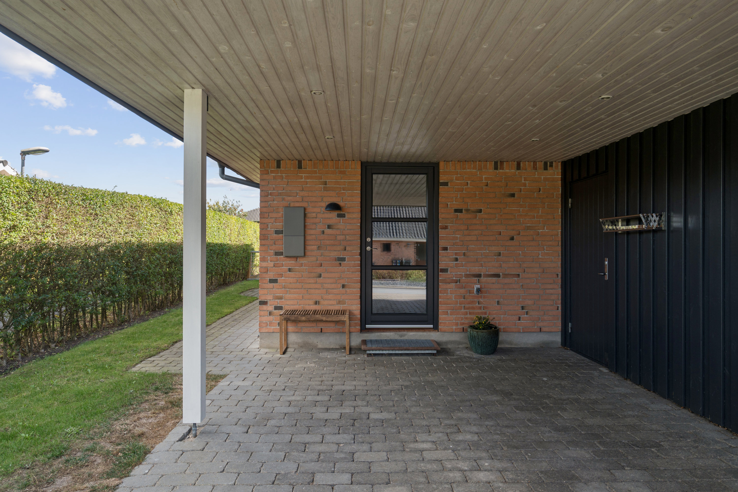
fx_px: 471
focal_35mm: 23
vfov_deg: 55.1
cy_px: 246
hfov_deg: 76.1
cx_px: 369
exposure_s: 1/125
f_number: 7.1
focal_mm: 23
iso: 250
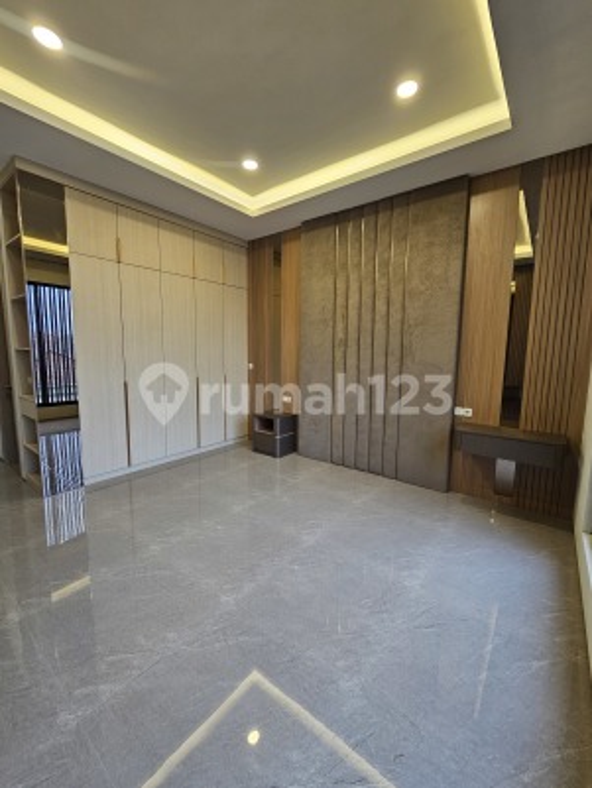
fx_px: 296
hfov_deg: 89.9
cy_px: 394
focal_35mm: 13
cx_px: 296
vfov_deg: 106.2
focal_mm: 2.2
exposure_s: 1/50
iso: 125
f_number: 2.2
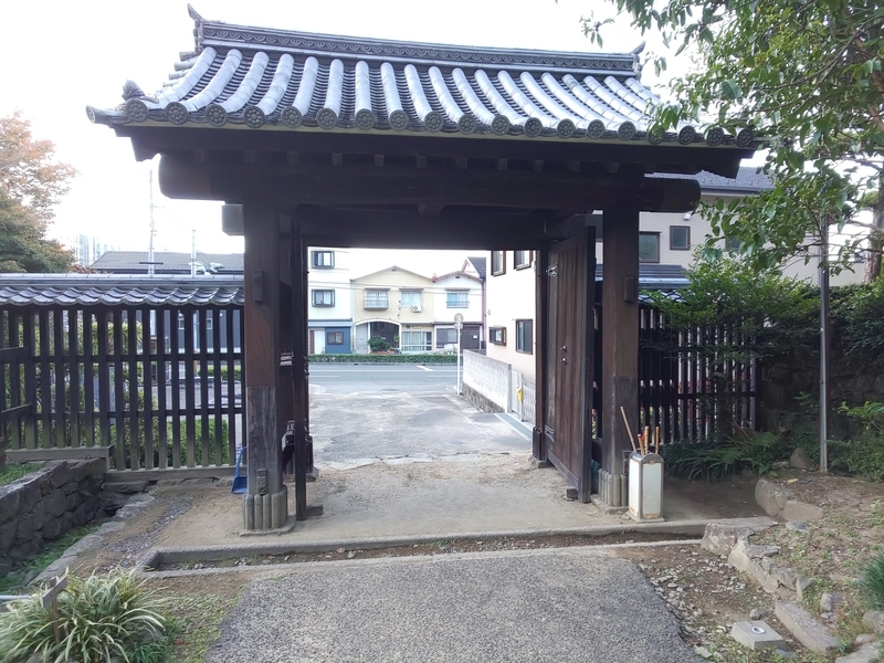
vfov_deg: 66.0
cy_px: 332
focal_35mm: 20
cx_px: 442
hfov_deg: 81.7
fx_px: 511
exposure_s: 1/33
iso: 44
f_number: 1.94
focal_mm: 3.45
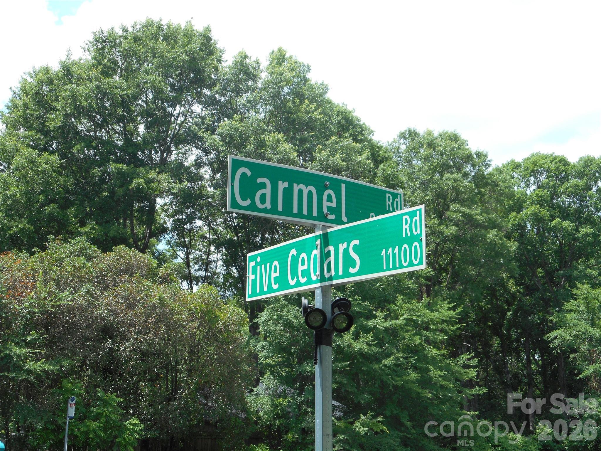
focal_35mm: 44
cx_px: 300
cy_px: 226
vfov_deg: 32.9
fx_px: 764
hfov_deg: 42.9
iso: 80
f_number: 4.7
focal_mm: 7.9
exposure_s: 1/200
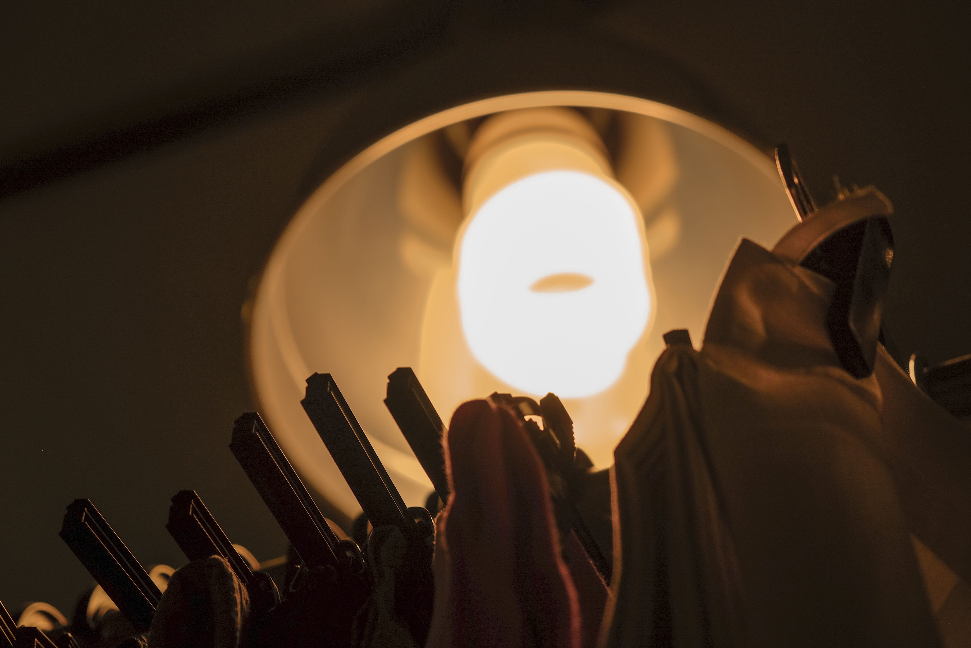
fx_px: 1969
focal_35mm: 73
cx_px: 486
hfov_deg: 27.7
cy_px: 324
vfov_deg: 18.7
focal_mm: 48.4
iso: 400
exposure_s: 1/150
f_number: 4.5
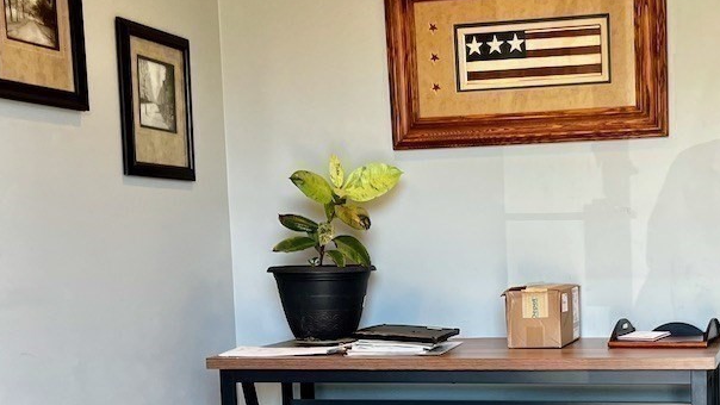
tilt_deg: -7.2
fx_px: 1146
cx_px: 525
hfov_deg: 34.3
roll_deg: +1.8
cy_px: 349
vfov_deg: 19.8
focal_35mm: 60
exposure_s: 1/120
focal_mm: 5.1
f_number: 1.6
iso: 64
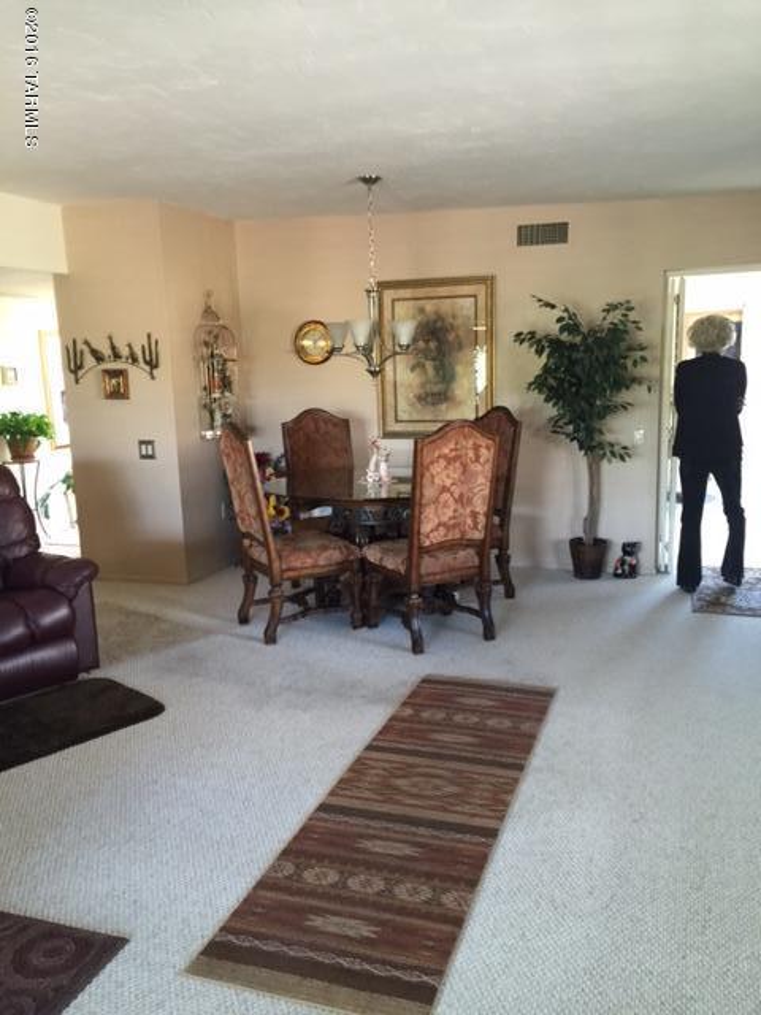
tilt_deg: -13.5
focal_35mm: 29
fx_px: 850
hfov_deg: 48.2
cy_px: 508
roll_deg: +1.5
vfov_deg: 61.7
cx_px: 380
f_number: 2.2
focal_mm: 4.15
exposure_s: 1/15
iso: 100
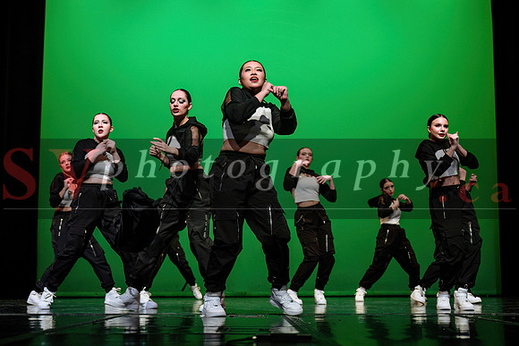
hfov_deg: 38.9
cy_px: 174
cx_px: 244
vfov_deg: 26.5
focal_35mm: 51
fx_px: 734
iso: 1600
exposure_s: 1/270
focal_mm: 43
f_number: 2.8
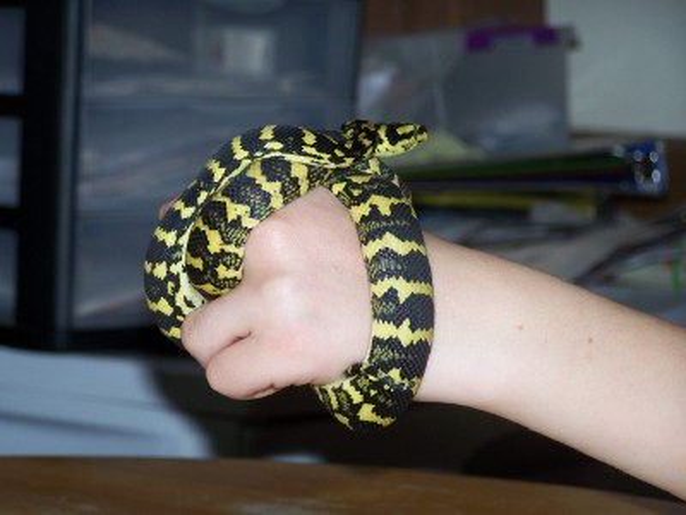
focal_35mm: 159
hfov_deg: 12.4
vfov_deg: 9.3
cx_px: 343
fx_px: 3151
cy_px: 258
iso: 80
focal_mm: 26.4
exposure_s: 1/125
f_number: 3.3
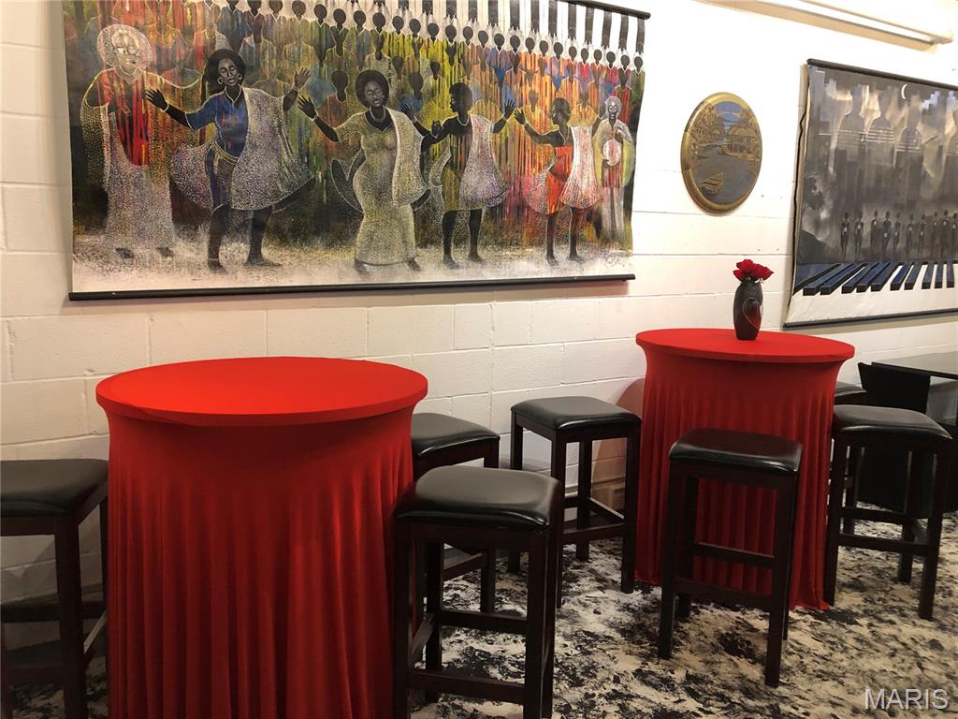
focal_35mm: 28
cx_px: 479
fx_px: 775
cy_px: 360
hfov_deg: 63.4
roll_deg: +0.2
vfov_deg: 49.7
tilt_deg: -8.4
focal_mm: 3.99
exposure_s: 1/15
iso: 64
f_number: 1.8
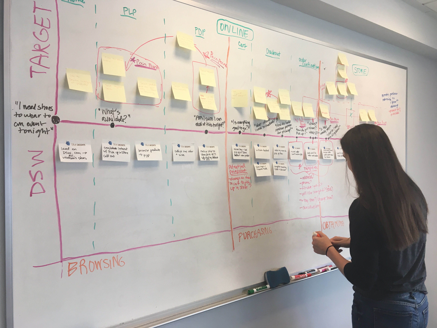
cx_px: 218
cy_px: 164
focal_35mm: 29
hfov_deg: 61.7
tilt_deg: -0.7
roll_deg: -0.7
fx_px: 366
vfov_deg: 48.2
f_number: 2.2
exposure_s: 1/40
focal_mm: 4.15
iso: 25
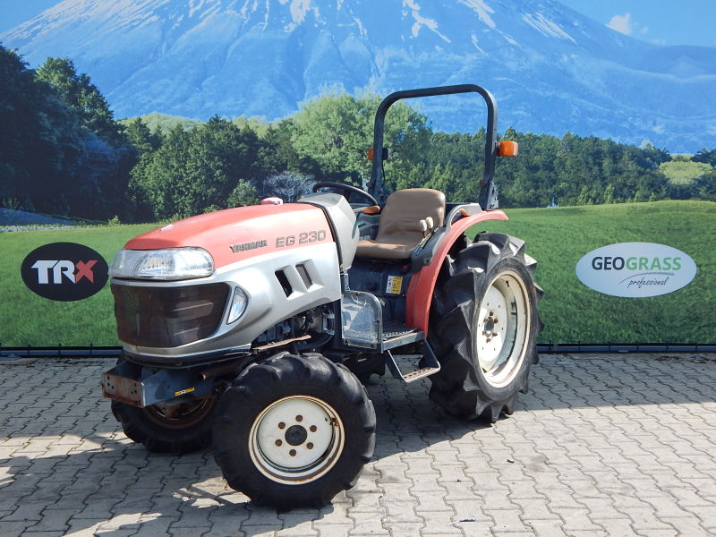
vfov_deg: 41.8
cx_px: 358
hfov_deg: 54.0
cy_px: 268
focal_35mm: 34
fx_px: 703
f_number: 3.3
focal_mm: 6.1
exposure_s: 1/800
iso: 125
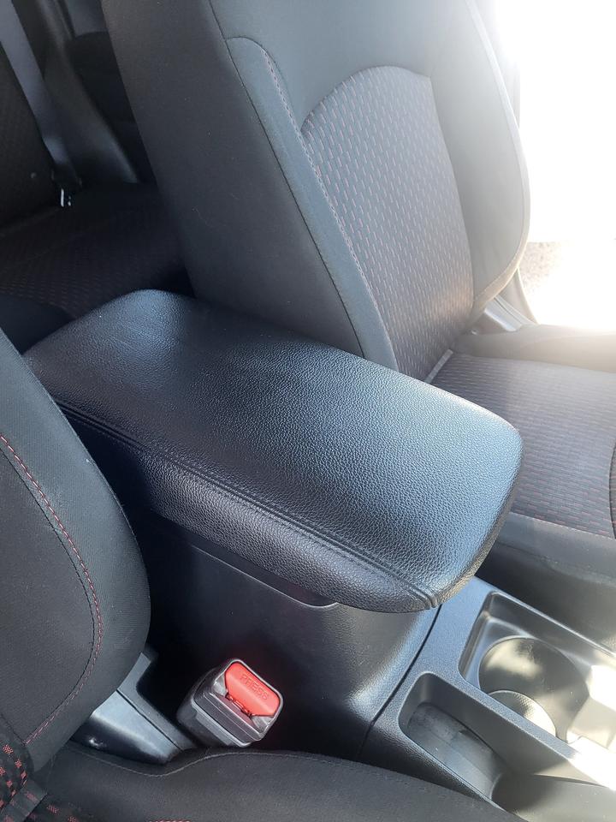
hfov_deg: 53.1
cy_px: 411
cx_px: 308
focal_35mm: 26
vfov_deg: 67.3
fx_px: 617
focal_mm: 5.4
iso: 160
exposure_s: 1/120
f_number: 1.8
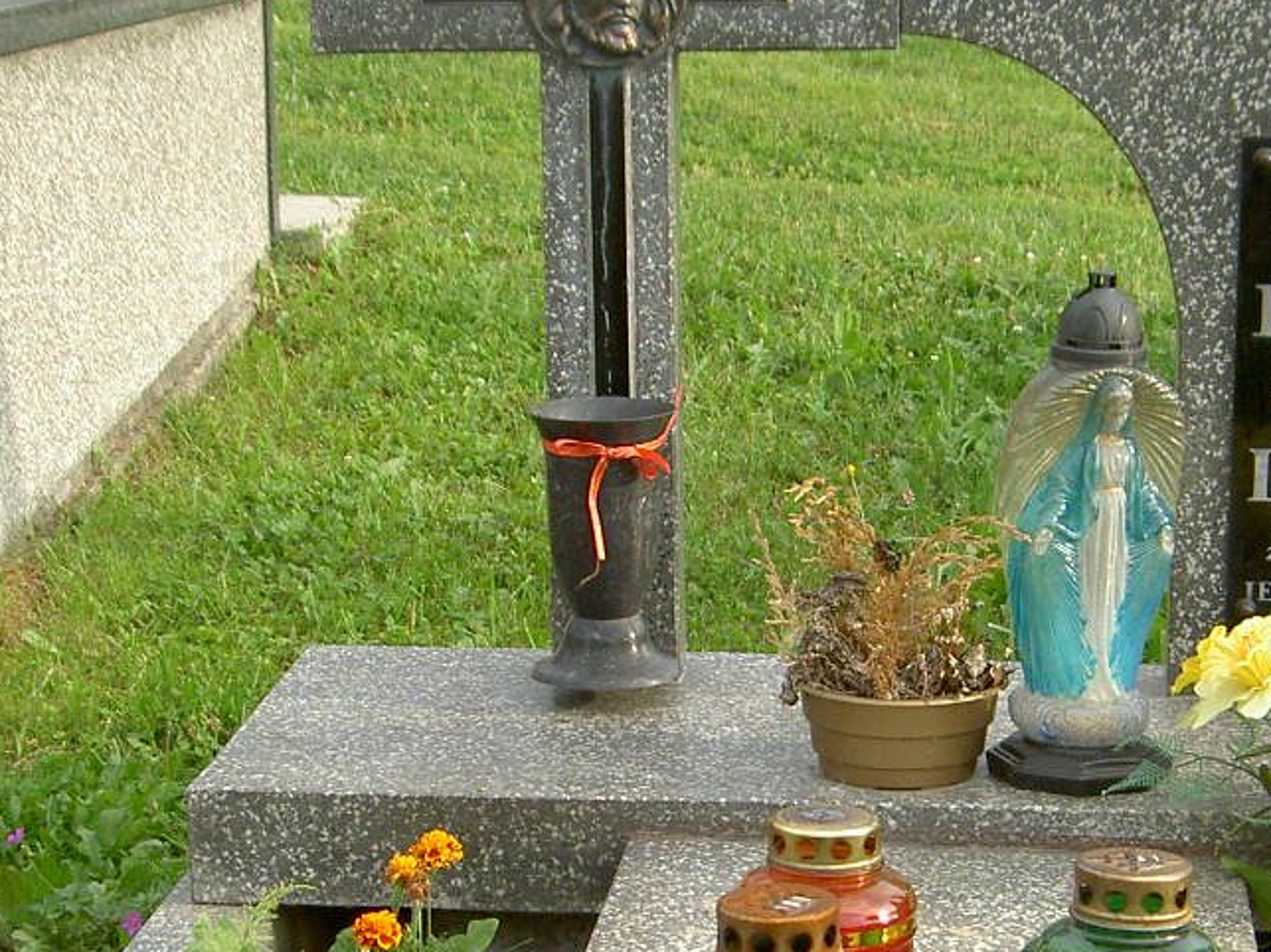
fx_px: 3561
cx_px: 905
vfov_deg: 15.1
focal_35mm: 97
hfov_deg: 20.1
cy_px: 810
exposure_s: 1/200
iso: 50
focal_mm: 8
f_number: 2.8
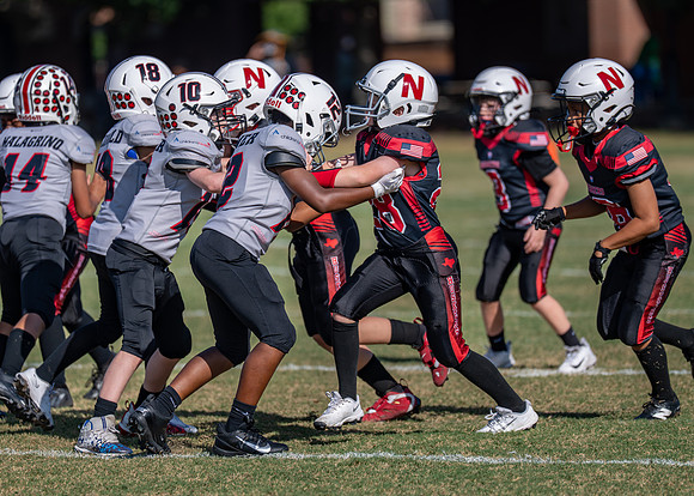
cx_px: 290
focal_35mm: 322
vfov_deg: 4.5
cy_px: 246
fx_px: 6345
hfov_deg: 6.3
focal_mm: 200
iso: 100
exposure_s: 1/2500
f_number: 2.8
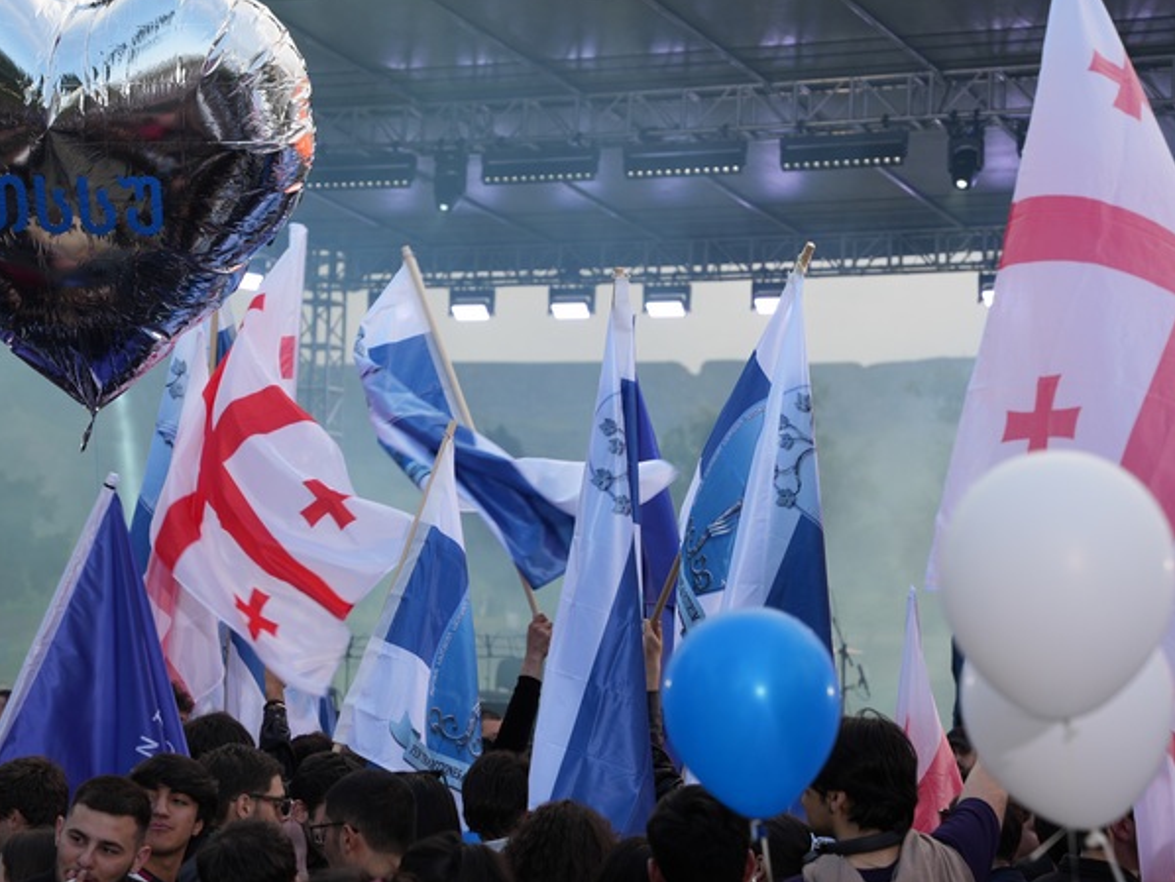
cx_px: 517
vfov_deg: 16.4
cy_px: 433
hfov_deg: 21.8
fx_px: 3056
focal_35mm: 90
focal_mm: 70
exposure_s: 1/125
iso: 125
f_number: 4
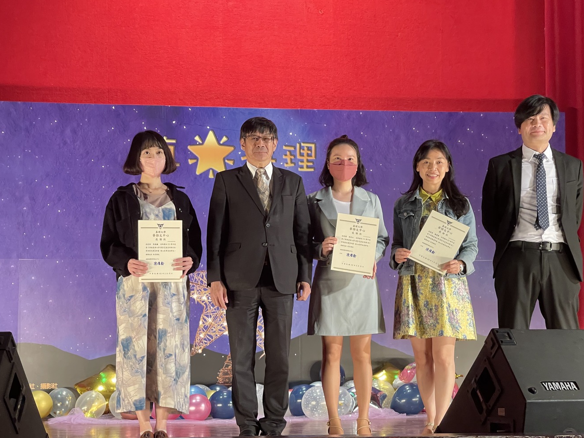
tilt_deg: +3.4
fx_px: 1231
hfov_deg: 26.7
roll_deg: +0.0
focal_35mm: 73
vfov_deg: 20.2
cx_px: 310
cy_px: 247
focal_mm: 7.5
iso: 320
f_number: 2.2
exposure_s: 1/60
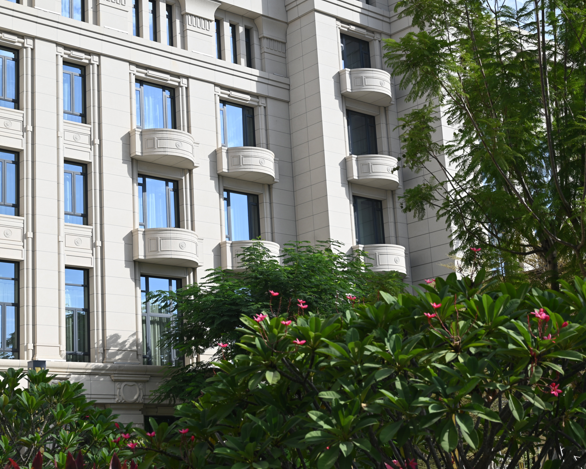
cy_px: 234
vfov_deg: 25.0
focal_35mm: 61
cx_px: 264
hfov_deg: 30.9
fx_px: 1058
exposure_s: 1/400
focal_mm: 54
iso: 100
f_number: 7.1
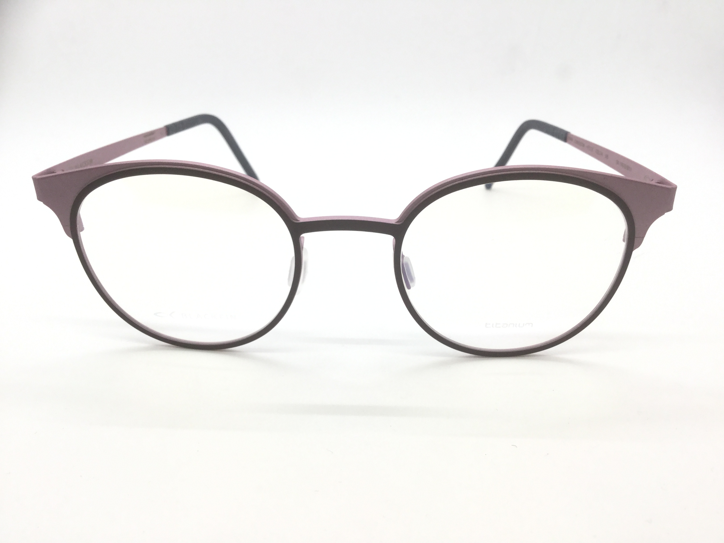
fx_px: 648
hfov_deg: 58.4
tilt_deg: -29.6
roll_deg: -0.8
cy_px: 272
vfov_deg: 45.4
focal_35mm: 31
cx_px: 362
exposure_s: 1/100
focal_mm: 3.3
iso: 40
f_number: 2.4
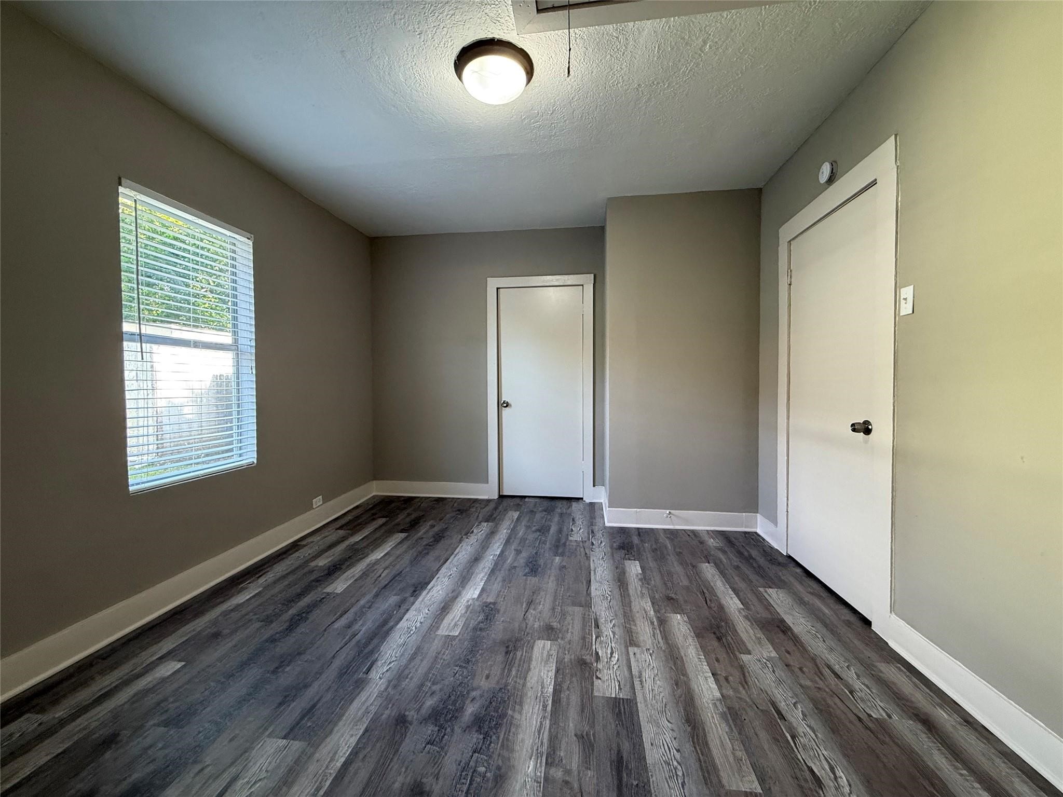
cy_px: 398
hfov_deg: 102.1
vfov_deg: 85.7
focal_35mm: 14
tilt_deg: -1.2
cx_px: 532
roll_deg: +0.8
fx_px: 430
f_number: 2.2
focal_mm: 2.22
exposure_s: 1/60
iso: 250
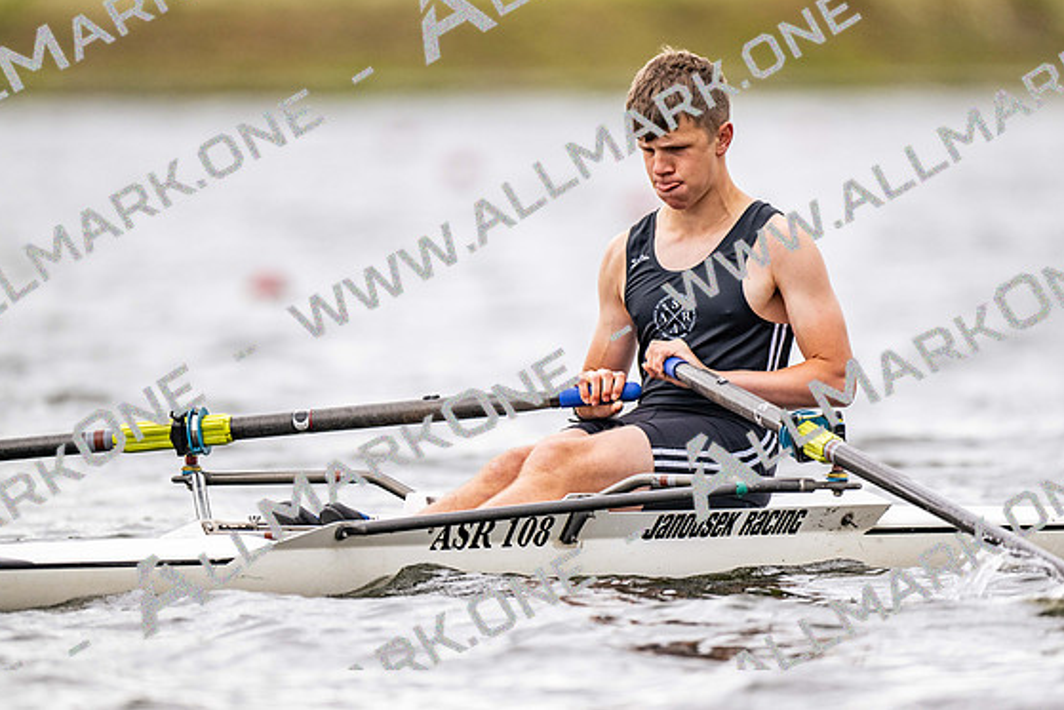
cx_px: 523
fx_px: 18417
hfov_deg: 3.3
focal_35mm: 623
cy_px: 344
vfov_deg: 2.2
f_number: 4
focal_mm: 600
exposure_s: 1/2500
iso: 560
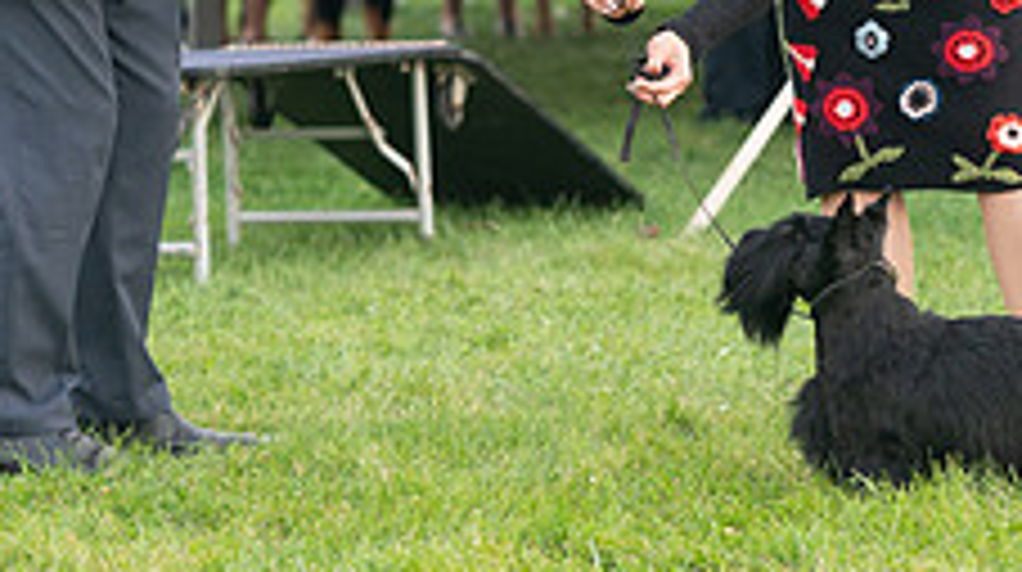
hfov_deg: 9.6
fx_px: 6089
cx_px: 833
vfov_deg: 5.4
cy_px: 50
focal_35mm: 225
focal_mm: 84
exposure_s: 1/1000
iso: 640
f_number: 3.2
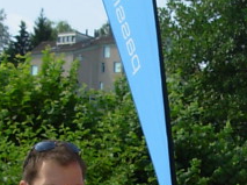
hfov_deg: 10.7
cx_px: 259
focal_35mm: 183
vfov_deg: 8.0
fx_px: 1304
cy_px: 249
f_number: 2.9
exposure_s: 1/939
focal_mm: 6.3
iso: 50
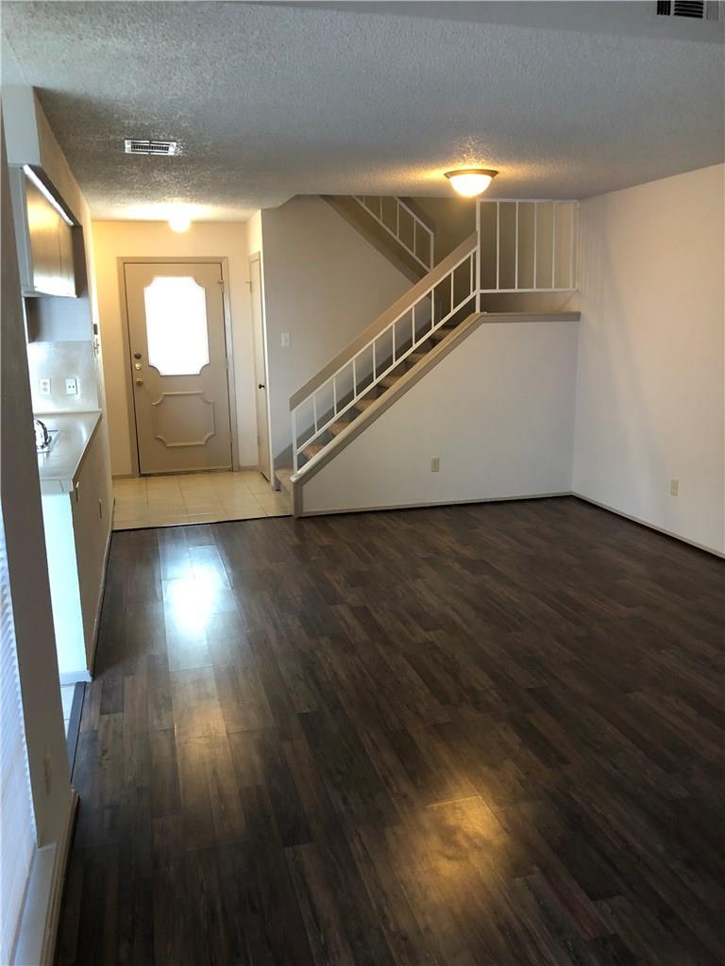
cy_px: 483
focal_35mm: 28
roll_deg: +0.0
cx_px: 362
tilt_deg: -11.9
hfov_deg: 49.7
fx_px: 782
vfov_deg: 63.4
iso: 80
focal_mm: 3.99
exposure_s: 1/15
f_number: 1.8
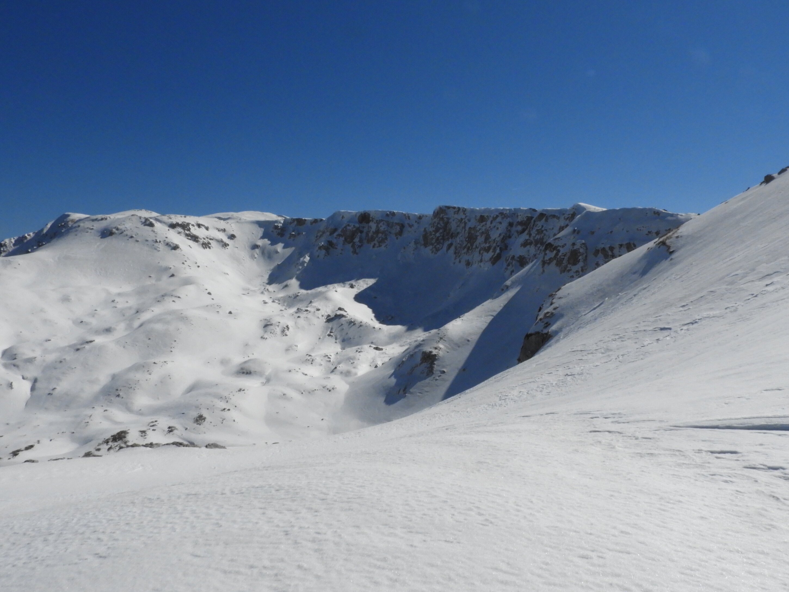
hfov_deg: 60.0
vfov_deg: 46.8
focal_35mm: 30
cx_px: 394
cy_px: 296
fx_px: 684
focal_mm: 5.4
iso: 400
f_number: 8
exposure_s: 1/4000
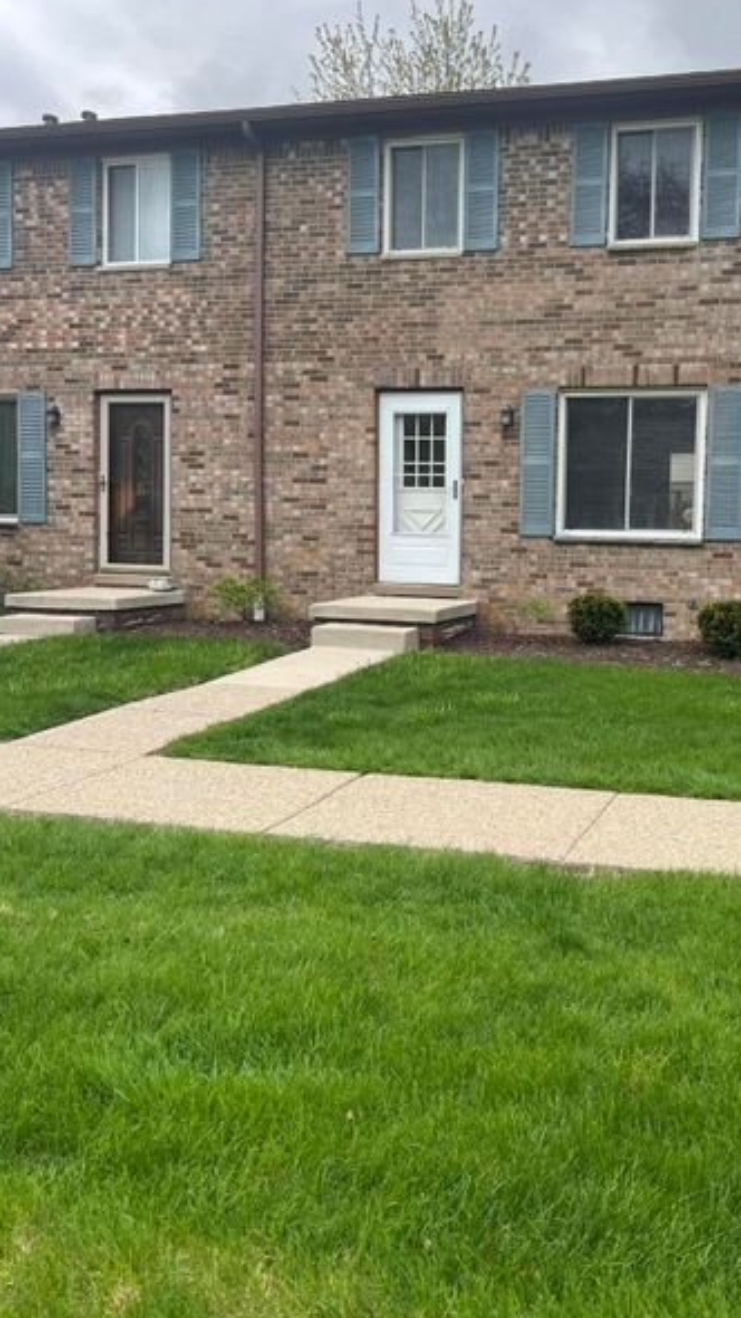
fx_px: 1117
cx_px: 533
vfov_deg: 60.8
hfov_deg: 36.0
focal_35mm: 32
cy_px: 580
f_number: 1.5
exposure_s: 1/2457
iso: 50
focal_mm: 5.7
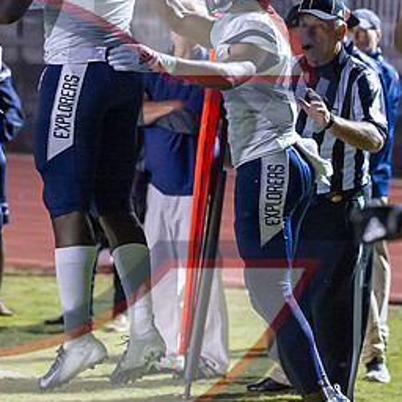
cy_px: 188
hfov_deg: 5.2
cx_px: 216
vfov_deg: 5.2
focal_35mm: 336
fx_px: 4415
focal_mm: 116
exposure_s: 1/800
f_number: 2.8
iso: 5000
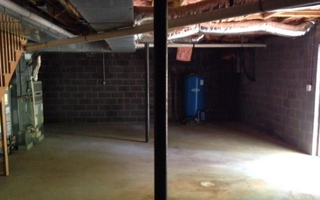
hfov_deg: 51.5
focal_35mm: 38
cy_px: 113
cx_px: 158
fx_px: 331
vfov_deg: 33.6
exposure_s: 1/15
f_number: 2.4
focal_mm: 4.28
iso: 800
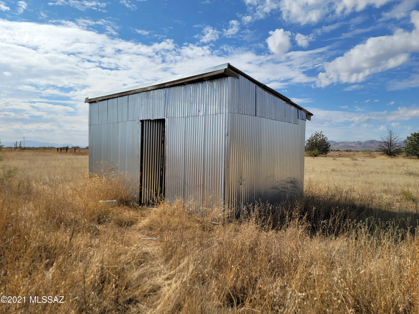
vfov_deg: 54.9
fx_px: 303
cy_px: 157
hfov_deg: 69.4
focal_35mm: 25
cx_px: 210
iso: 20
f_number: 1.8
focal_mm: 7
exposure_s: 1/1909
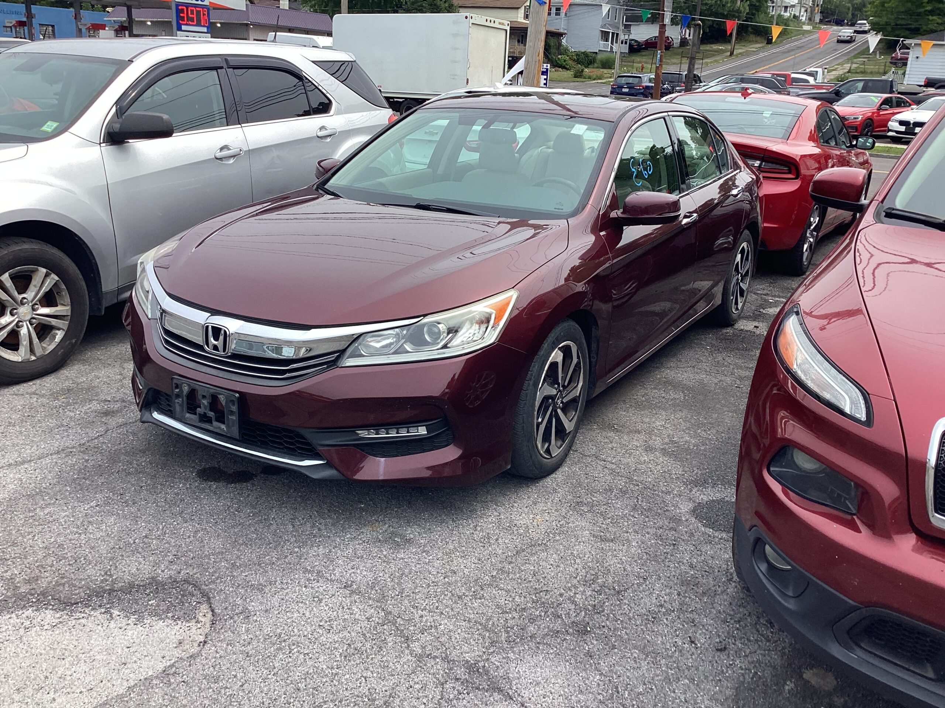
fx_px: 846
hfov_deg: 58.4
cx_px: 472
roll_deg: -2.3
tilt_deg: -15.1
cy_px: 354
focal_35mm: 31
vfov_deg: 45.4
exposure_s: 1/631
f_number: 2.4
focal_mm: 3.3
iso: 25
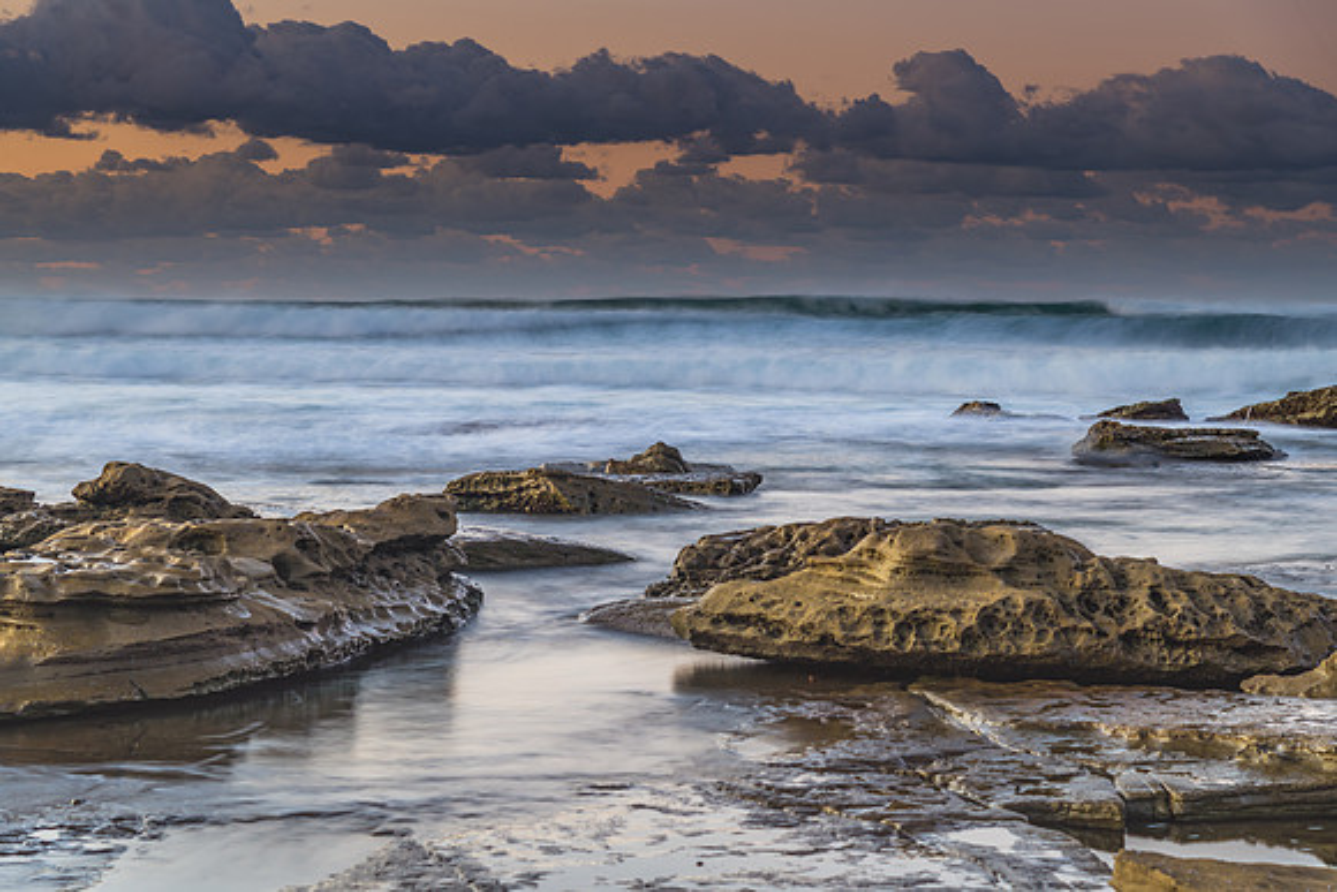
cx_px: 668
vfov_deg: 18.1
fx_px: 2805
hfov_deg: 26.8
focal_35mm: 76
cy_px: 446
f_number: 7.1
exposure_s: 2.5
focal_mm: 75
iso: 31
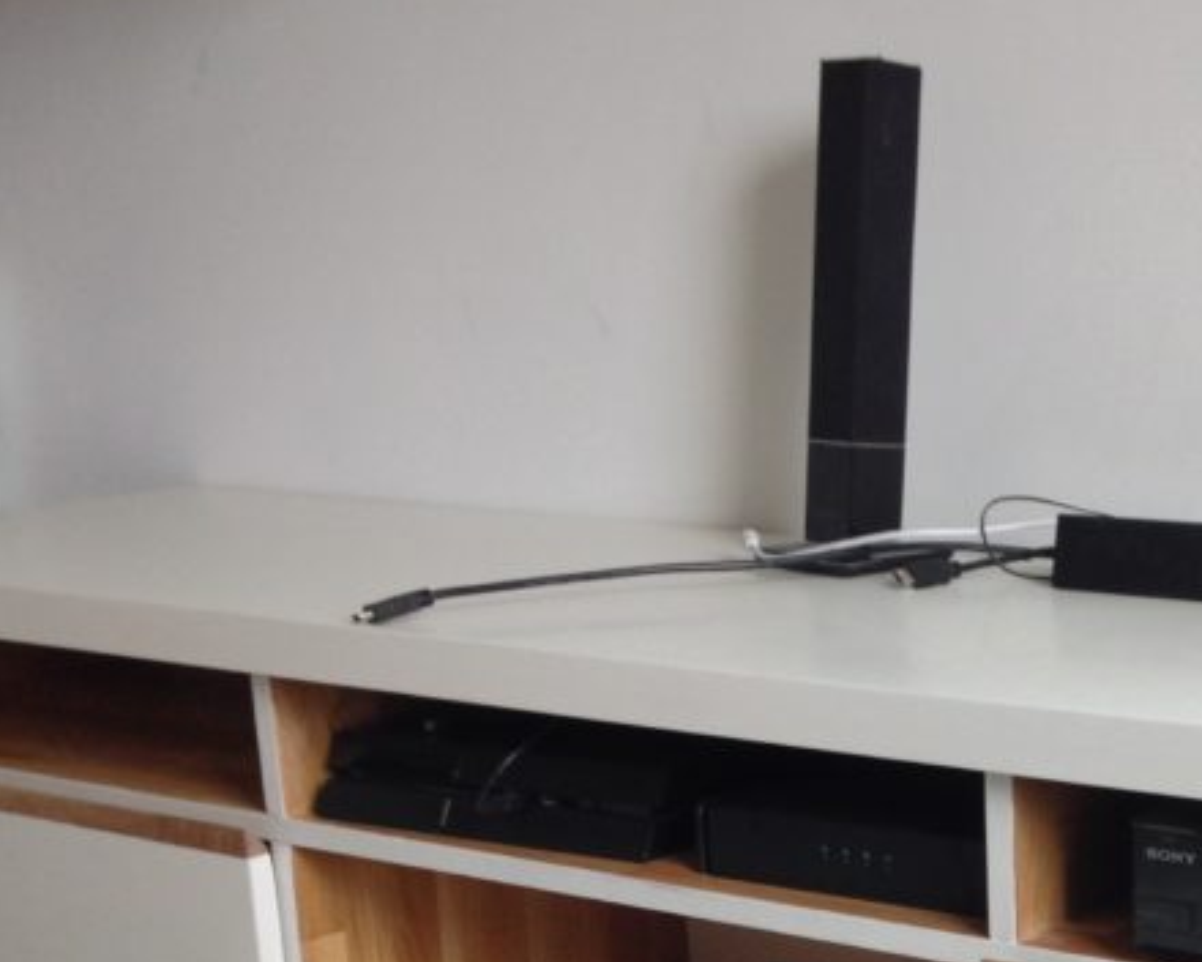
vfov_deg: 19.8
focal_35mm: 75
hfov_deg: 24.8
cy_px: 976
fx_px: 2668
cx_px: 1027
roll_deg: +2.1
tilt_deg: -19.8
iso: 64
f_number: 2.4
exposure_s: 1/60
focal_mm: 4.12
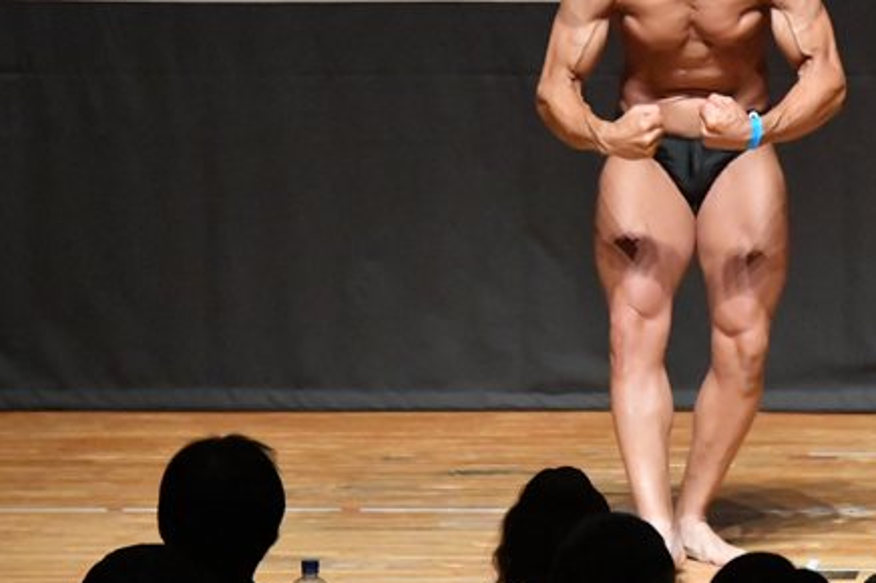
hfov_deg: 4.3
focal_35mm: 480
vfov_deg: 2.9
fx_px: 11671
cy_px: 163
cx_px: 616
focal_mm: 180
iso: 12800
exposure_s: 1/400
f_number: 5.6
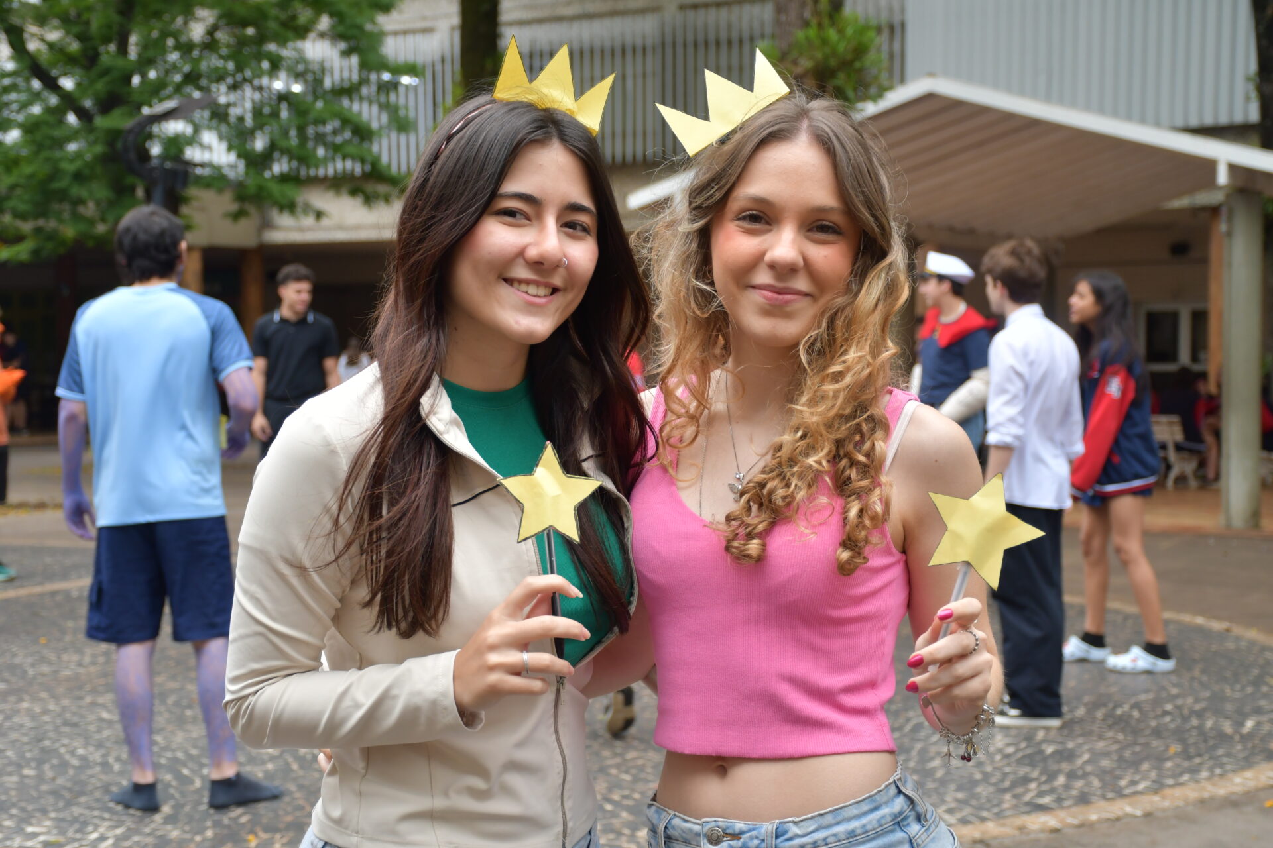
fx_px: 2122
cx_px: 636
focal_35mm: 60
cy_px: 424
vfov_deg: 22.6
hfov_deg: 33.4
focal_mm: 40
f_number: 4.5
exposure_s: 1/250
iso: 450
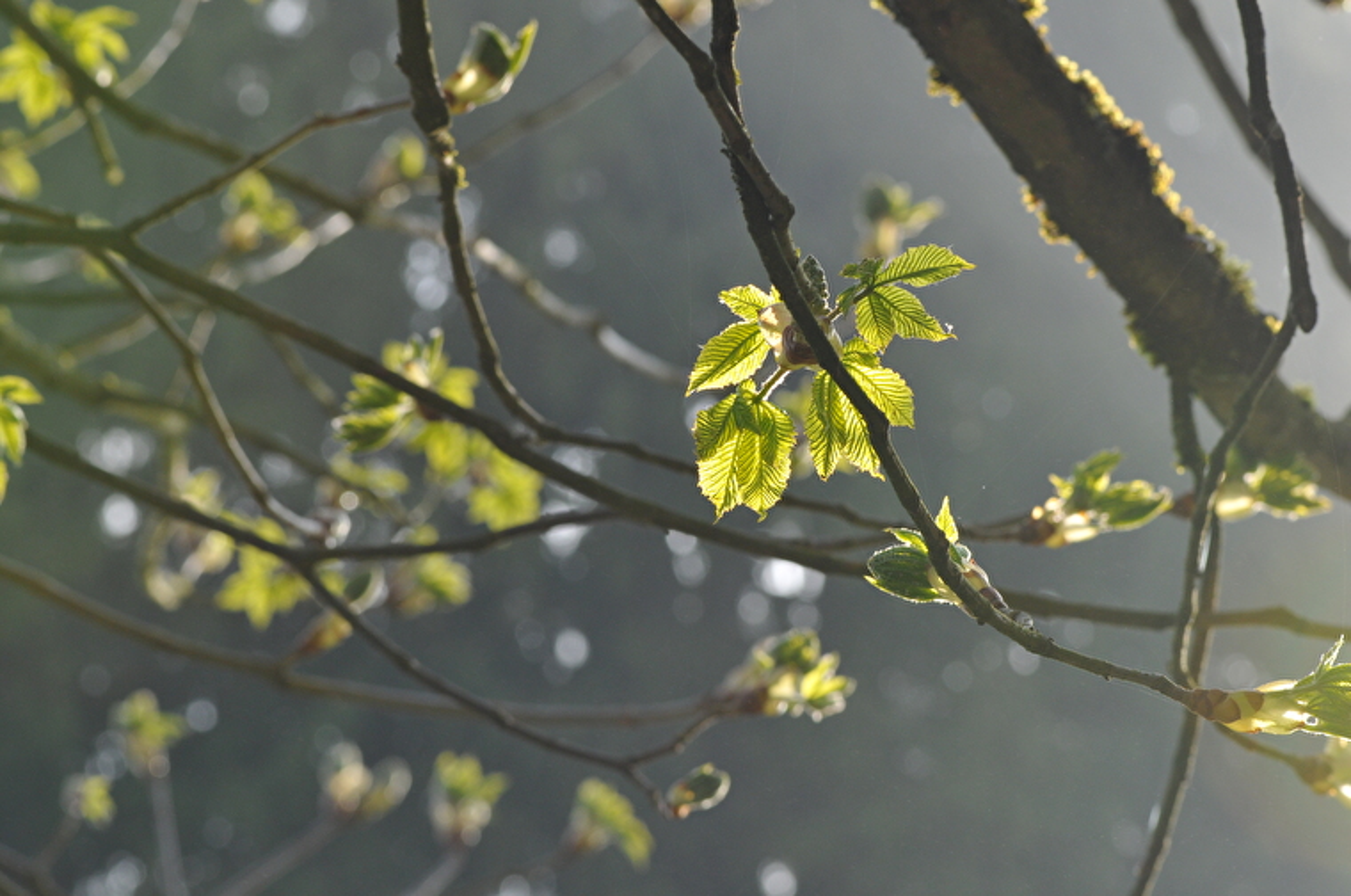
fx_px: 5901
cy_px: 448
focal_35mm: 158
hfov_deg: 13.1
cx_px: 676
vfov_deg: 8.7
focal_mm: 105
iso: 400
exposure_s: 1/200
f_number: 10
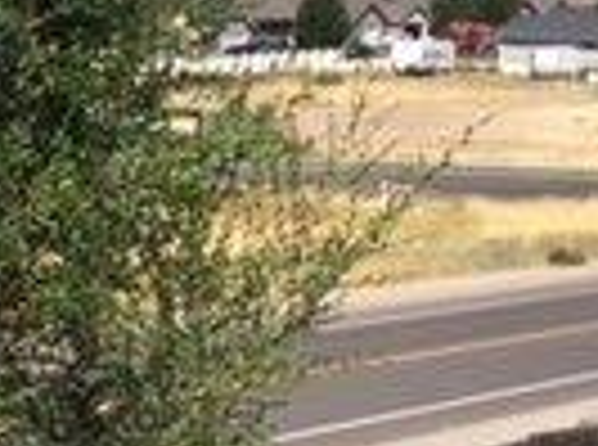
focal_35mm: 140
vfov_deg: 10.5
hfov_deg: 13.1
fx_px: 2412
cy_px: 270
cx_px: -391
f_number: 2.2
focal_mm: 4.15
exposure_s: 1/1980
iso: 32
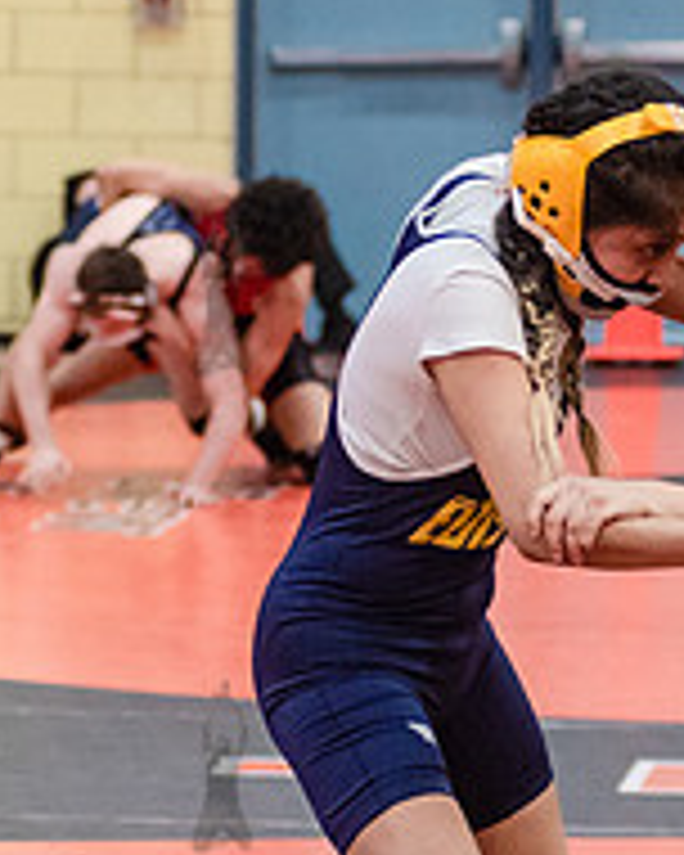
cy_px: 430
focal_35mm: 276
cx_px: 589
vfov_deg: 7.0
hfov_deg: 5.6
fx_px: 6984
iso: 4000
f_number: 3.5
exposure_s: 1/400
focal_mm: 80
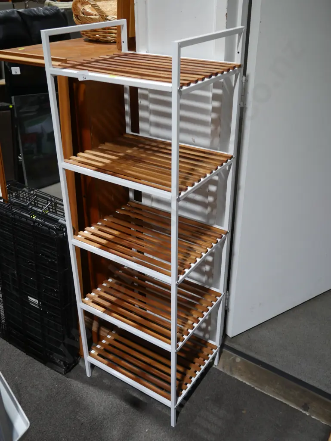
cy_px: 220
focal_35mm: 34
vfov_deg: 53.9
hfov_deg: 41.8
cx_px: 166
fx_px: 433
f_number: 4
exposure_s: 1/60
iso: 320
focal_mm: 17
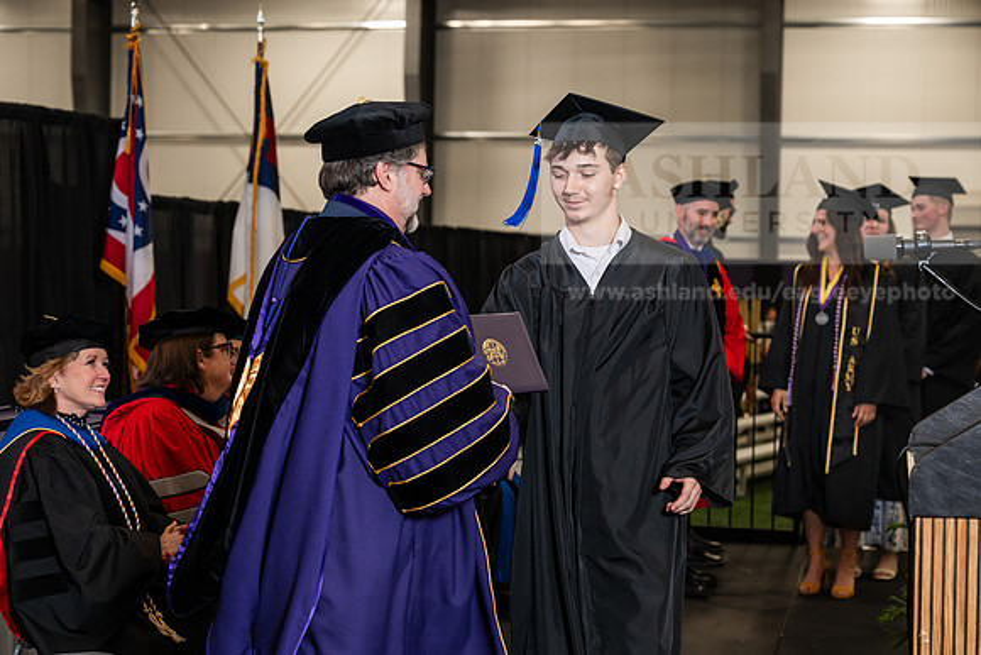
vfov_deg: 19.5
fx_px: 1908
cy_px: 328
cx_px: 490
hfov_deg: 28.8
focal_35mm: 70
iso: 1250
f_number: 4.5
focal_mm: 70
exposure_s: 1/200
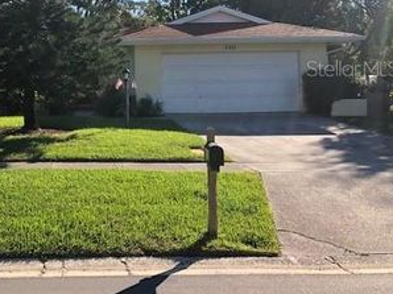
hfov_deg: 38.8
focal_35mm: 47
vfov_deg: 30.2
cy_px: 68
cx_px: 74
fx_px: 533
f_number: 1.8
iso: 20
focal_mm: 4
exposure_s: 1/952
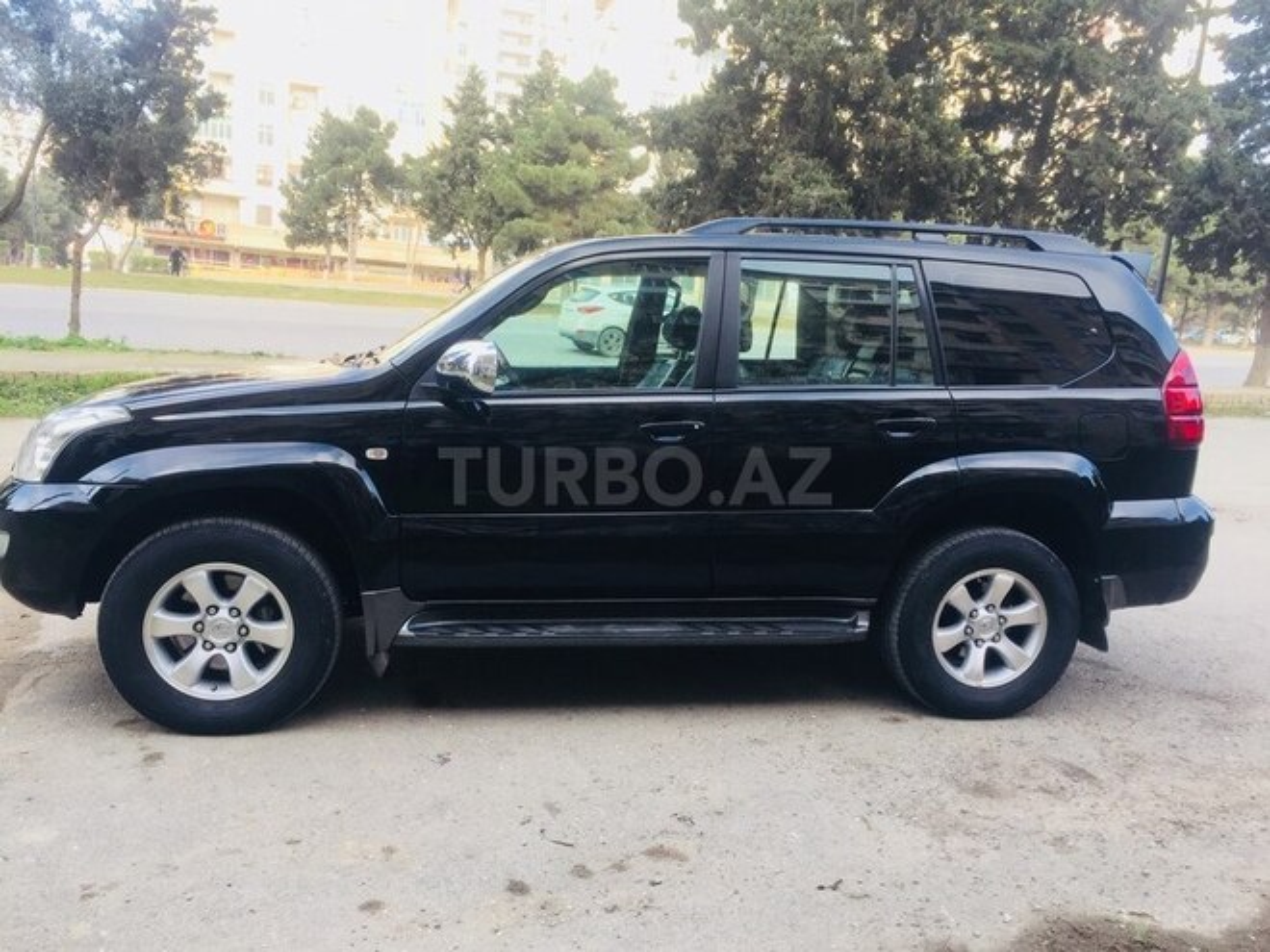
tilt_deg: -9.8
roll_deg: -5.7
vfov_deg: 48.2
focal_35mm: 29
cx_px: 635
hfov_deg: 61.7
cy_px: 476
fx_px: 1064
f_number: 2.2
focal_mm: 4.15
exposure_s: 1/235
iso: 32
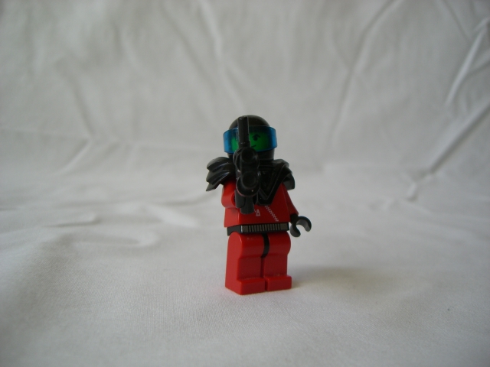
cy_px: 184
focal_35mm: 38
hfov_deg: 49.0
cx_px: 245
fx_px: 538
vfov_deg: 37.7
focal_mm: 6.2
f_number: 2.7
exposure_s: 1/100
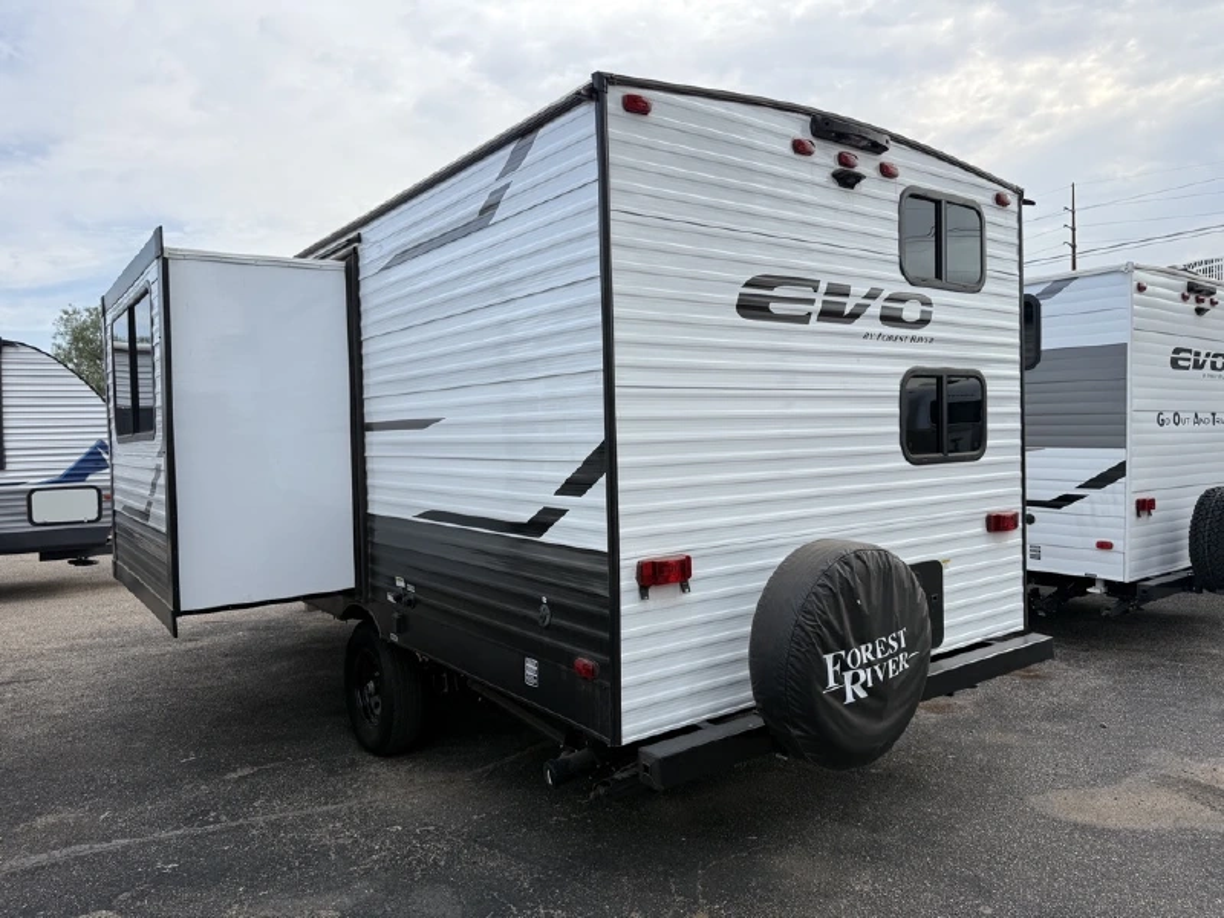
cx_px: 612
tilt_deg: +2.2
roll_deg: +0.2
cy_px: 459
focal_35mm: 24
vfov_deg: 56.8
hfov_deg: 71.6
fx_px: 849
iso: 80
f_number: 1.78
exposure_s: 1/2611
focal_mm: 6.76
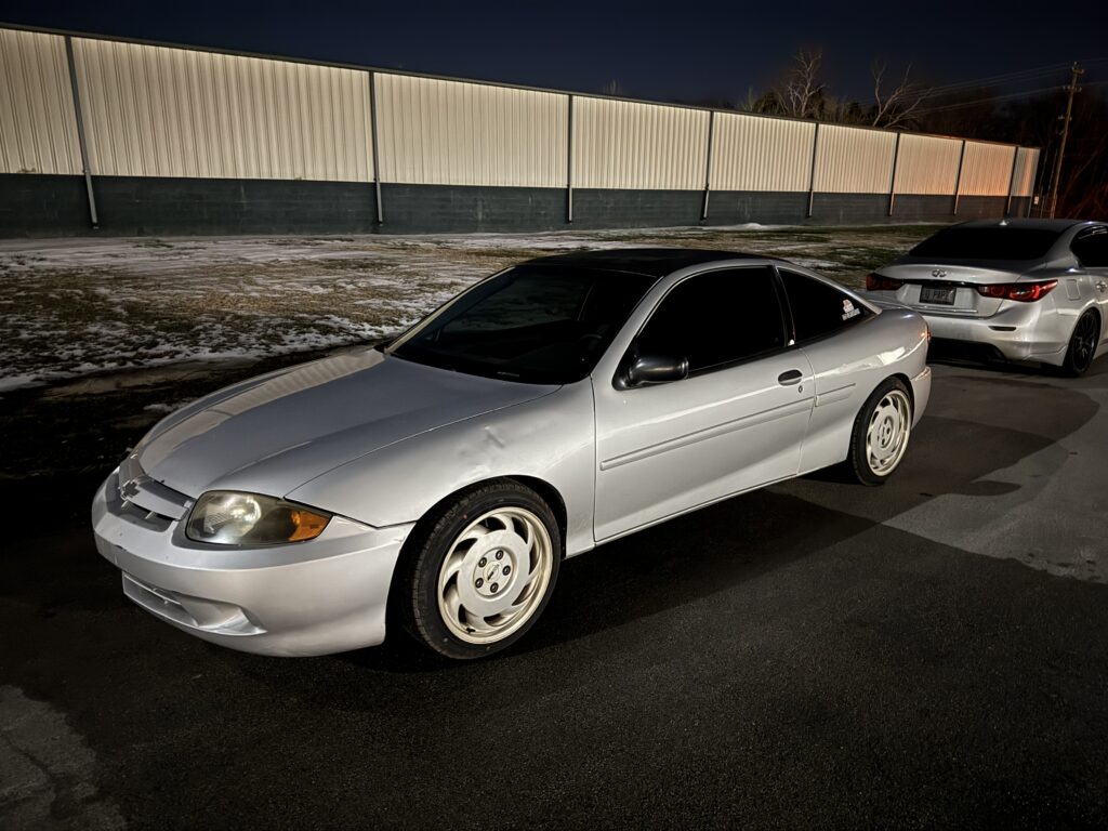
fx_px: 768
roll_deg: -0.6
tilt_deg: -16.3
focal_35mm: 24
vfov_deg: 56.8
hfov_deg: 71.6
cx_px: 554
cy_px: 416
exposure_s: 1/9
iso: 2500
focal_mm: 6.76
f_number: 1.78
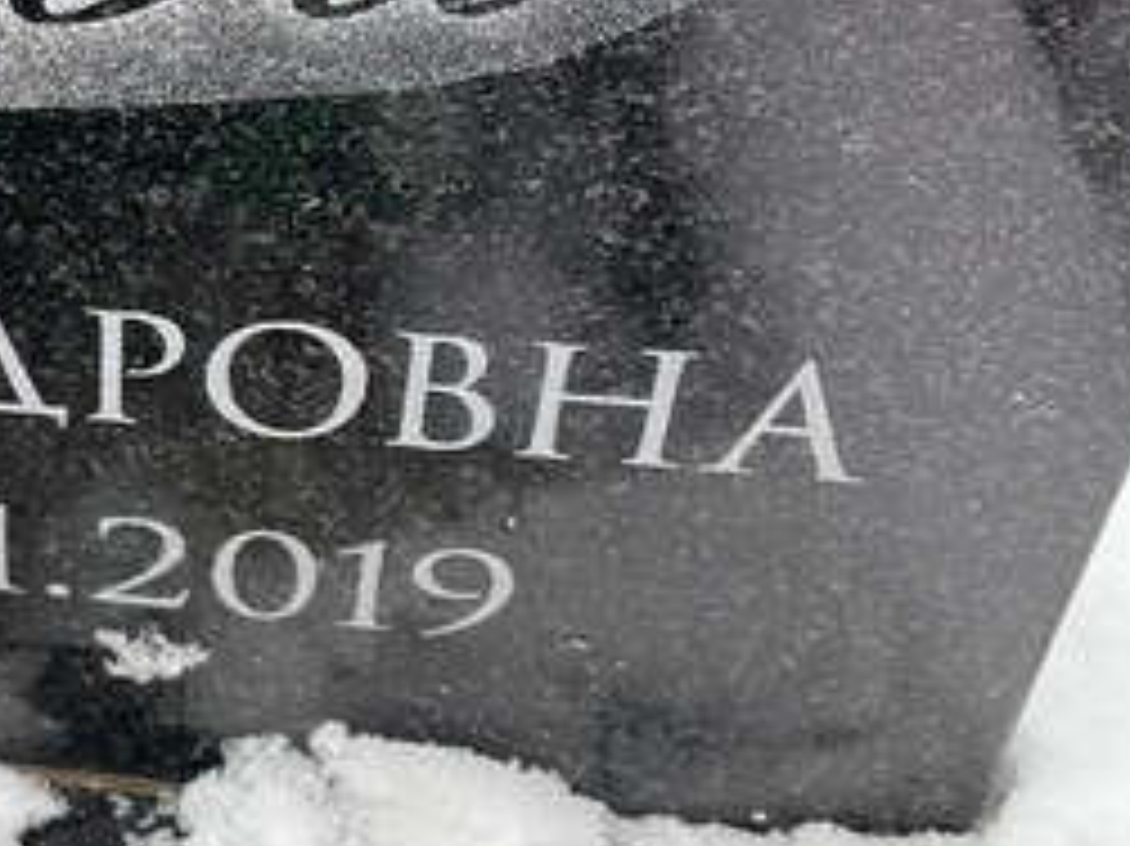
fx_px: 2708
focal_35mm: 83
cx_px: -639
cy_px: -40
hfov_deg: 19.9
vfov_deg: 17.3
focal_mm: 4.25
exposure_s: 1/122
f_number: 1.8
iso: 50
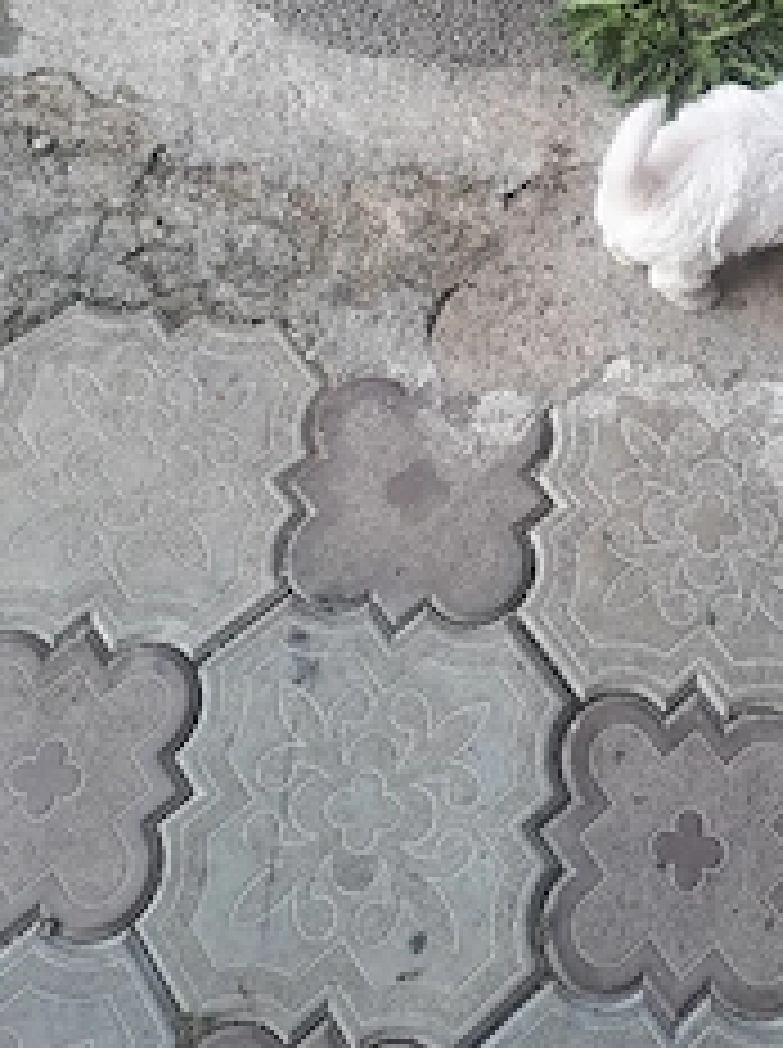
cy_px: 202
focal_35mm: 43
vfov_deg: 41.9
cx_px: 603
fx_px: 1300
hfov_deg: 32.8
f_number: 2
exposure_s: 1/50
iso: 50
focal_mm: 4.6
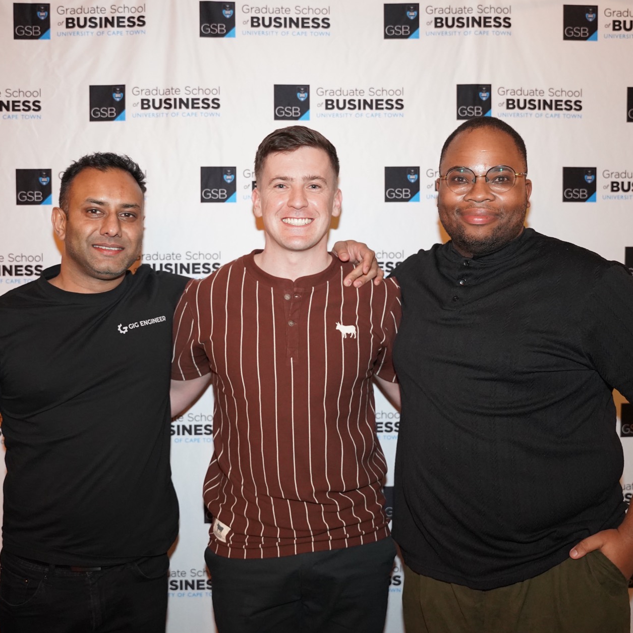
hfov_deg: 42.3
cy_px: 311
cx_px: 311
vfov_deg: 42.3
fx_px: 818
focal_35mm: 40
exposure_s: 1/125
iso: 4000
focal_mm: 30.4
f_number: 2.8
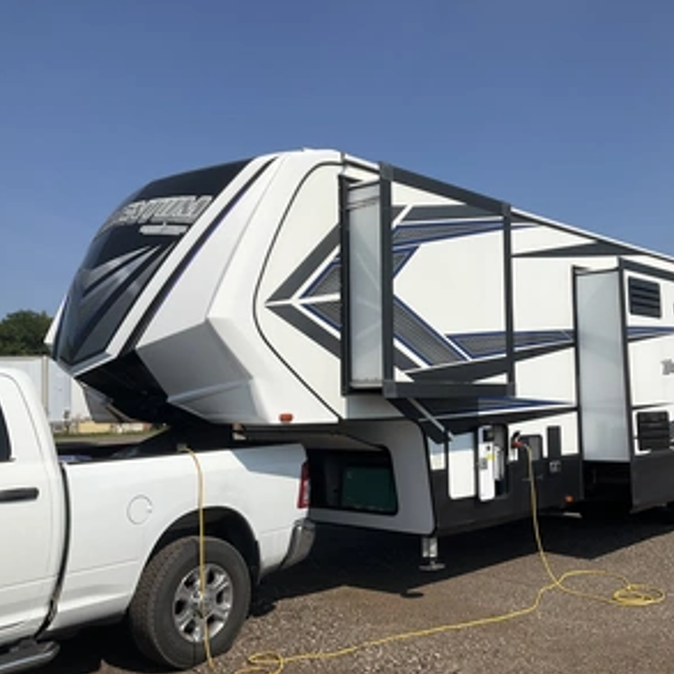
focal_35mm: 35
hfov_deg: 46.6
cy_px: 340
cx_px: 439
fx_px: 771
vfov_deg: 47.2
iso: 25
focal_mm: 3
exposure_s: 1/4065
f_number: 1.8
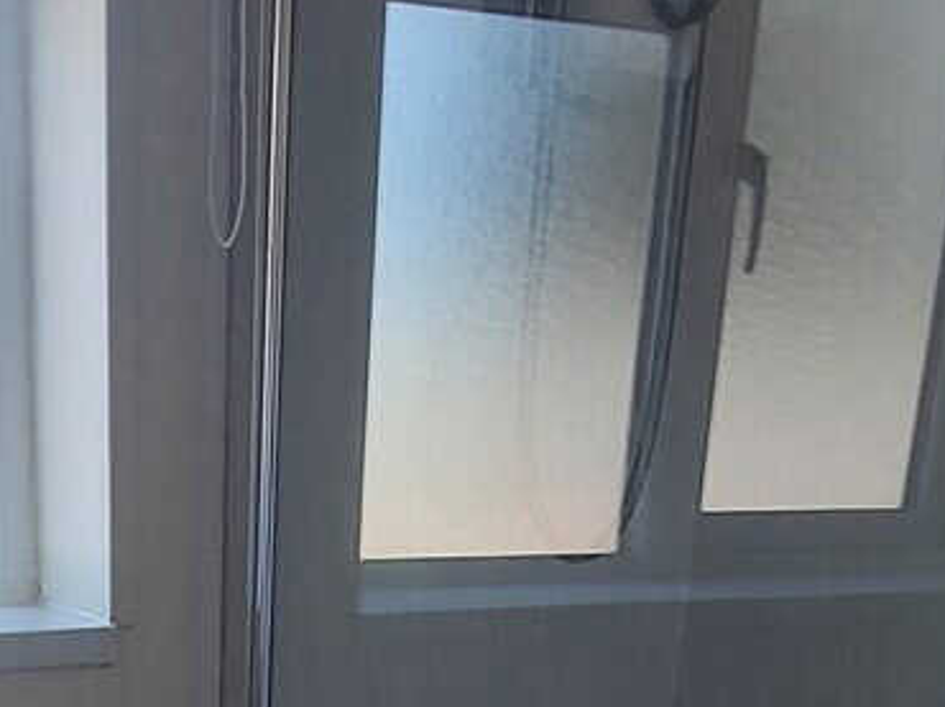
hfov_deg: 31.3
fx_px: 1637
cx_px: 175
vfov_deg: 20.3
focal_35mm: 60
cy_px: 1115
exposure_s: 1/100
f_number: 2.2
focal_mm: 1.7
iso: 64
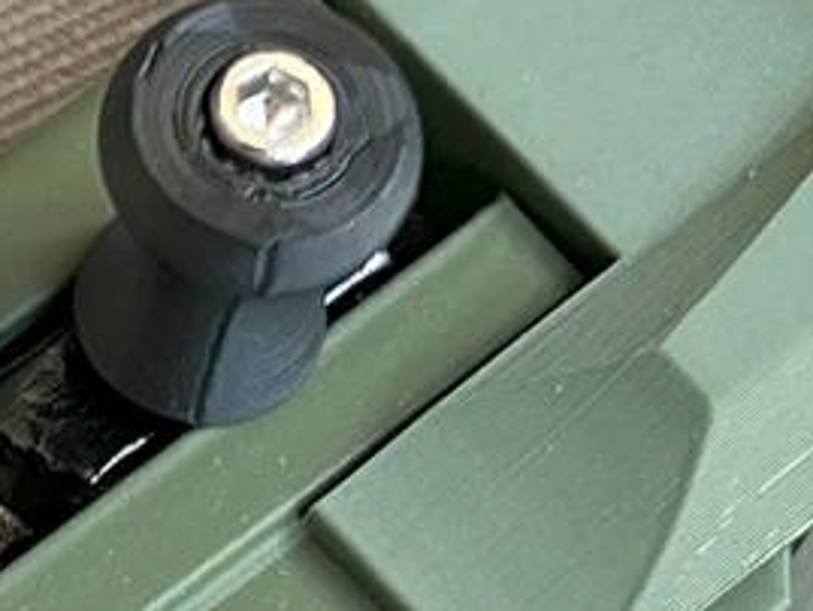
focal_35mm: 229
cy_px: 867
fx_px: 5381
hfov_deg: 8.5
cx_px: -252
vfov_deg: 6.4
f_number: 1.5
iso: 40
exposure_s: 1/281
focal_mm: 5.7
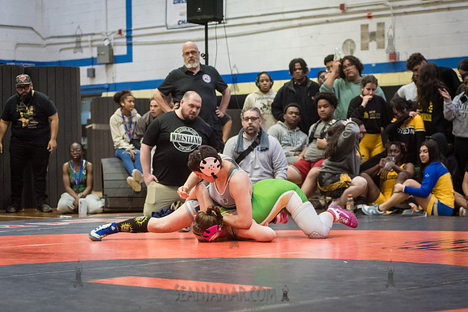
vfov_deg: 14.7
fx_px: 1212
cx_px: 259
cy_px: 176
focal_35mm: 93
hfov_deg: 21.9
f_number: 3.5
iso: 8000
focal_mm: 80
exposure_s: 1/400
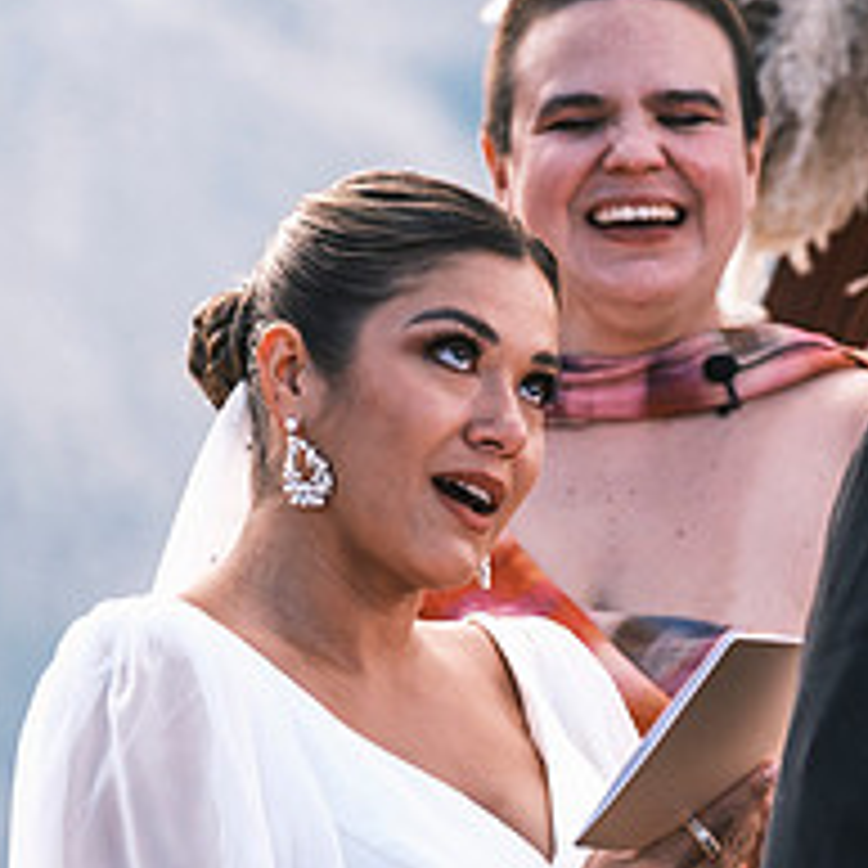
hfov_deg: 3.4
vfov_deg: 3.4
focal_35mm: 518
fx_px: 14695
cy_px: 407
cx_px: 799
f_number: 2.8
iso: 400
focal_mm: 115
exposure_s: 1/950
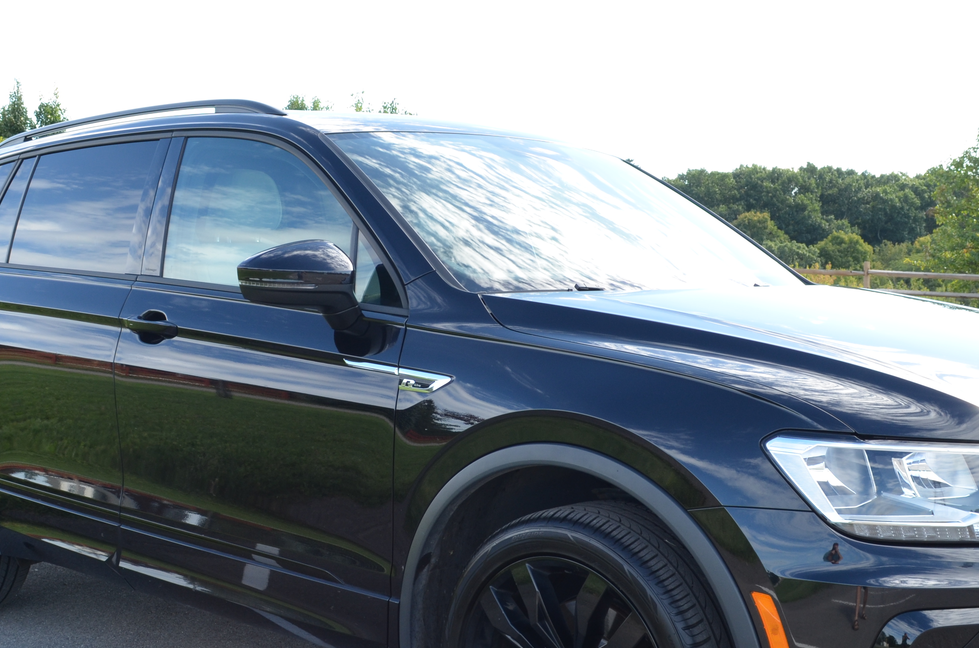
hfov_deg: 39.7
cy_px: 387
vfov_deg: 26.8
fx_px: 1357
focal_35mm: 50
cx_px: 514
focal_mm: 20
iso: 250
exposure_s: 1/60
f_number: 10
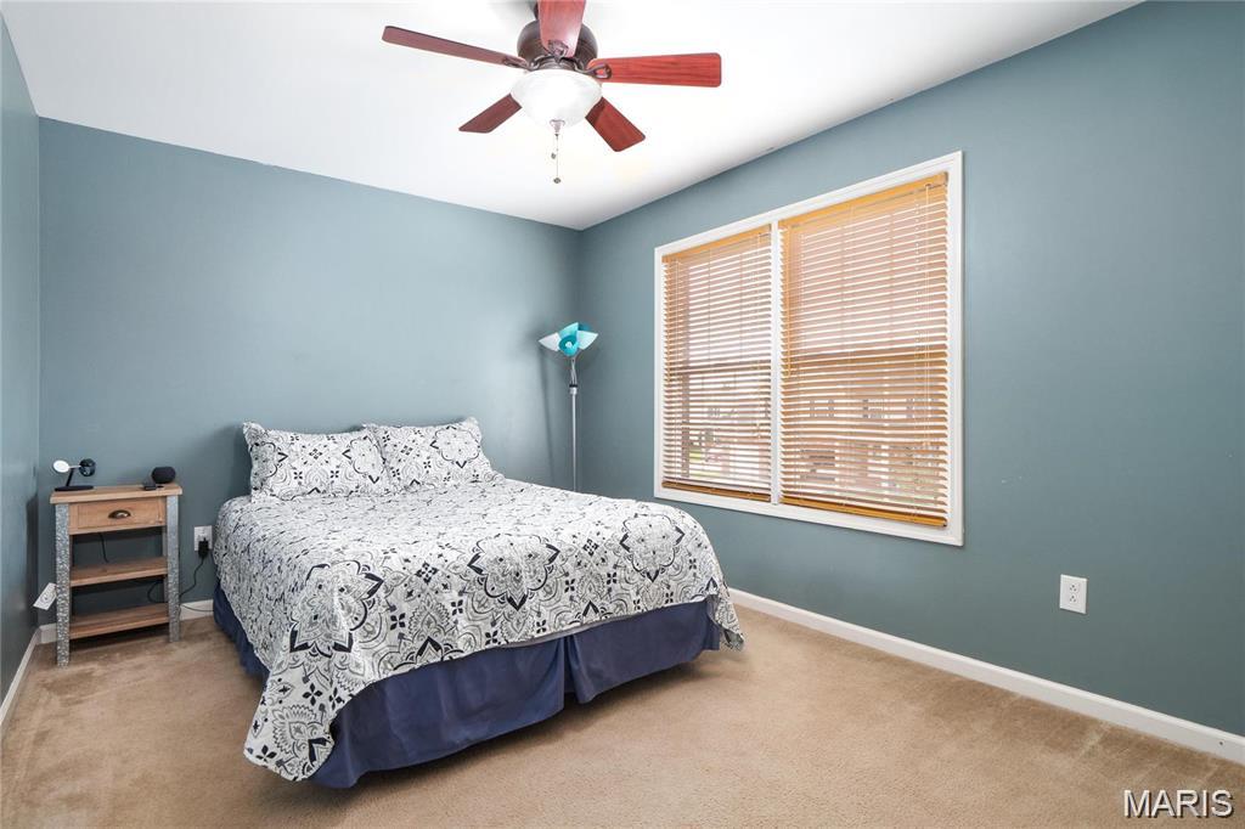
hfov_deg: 90.0
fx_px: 622
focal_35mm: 18
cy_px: 414
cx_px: 622
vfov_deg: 67.3
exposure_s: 1/2
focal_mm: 9
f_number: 10
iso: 640
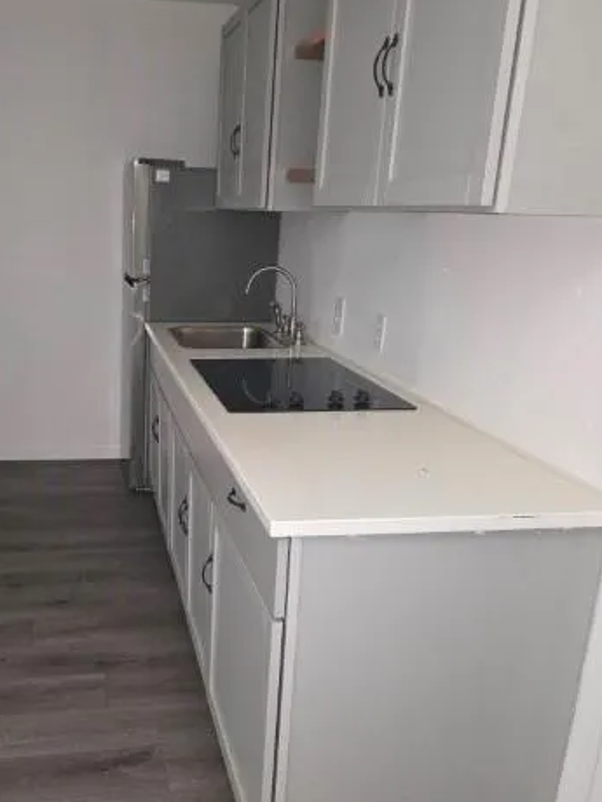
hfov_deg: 43.4
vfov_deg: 56.7
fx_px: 742
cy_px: 443
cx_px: 192
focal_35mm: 32
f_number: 1.7
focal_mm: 6.25
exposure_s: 1/20
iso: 125
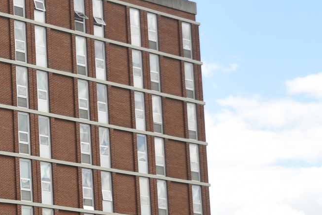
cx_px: -170
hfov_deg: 13.2
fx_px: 1306
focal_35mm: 146
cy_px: 153
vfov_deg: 9.4
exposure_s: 1/640
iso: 100
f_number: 3.3
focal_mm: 40
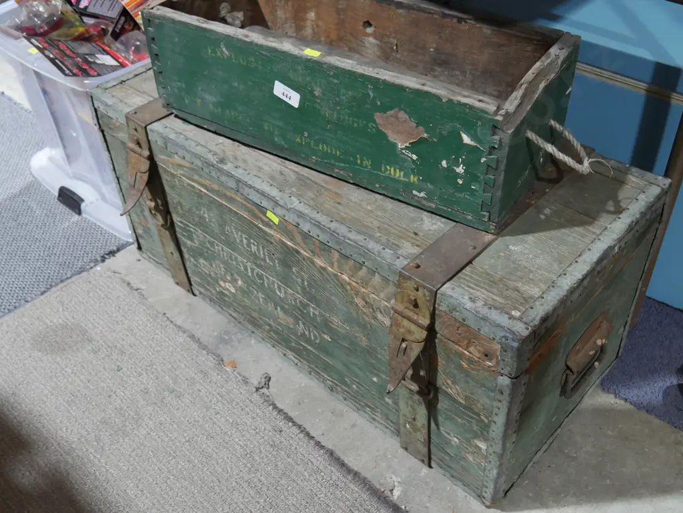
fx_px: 711
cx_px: 342
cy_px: 256
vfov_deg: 39.7
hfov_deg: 51.3
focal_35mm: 36
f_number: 4
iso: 1250
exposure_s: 1/60
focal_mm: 18
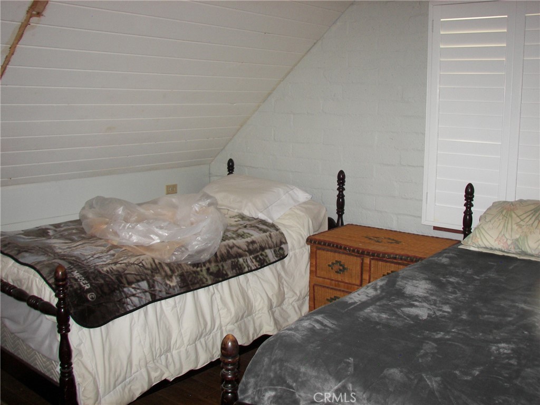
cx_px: 270
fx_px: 562
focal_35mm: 36
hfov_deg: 51.4
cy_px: 202
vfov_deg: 39.7
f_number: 2.8
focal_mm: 6
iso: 100
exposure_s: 1/30
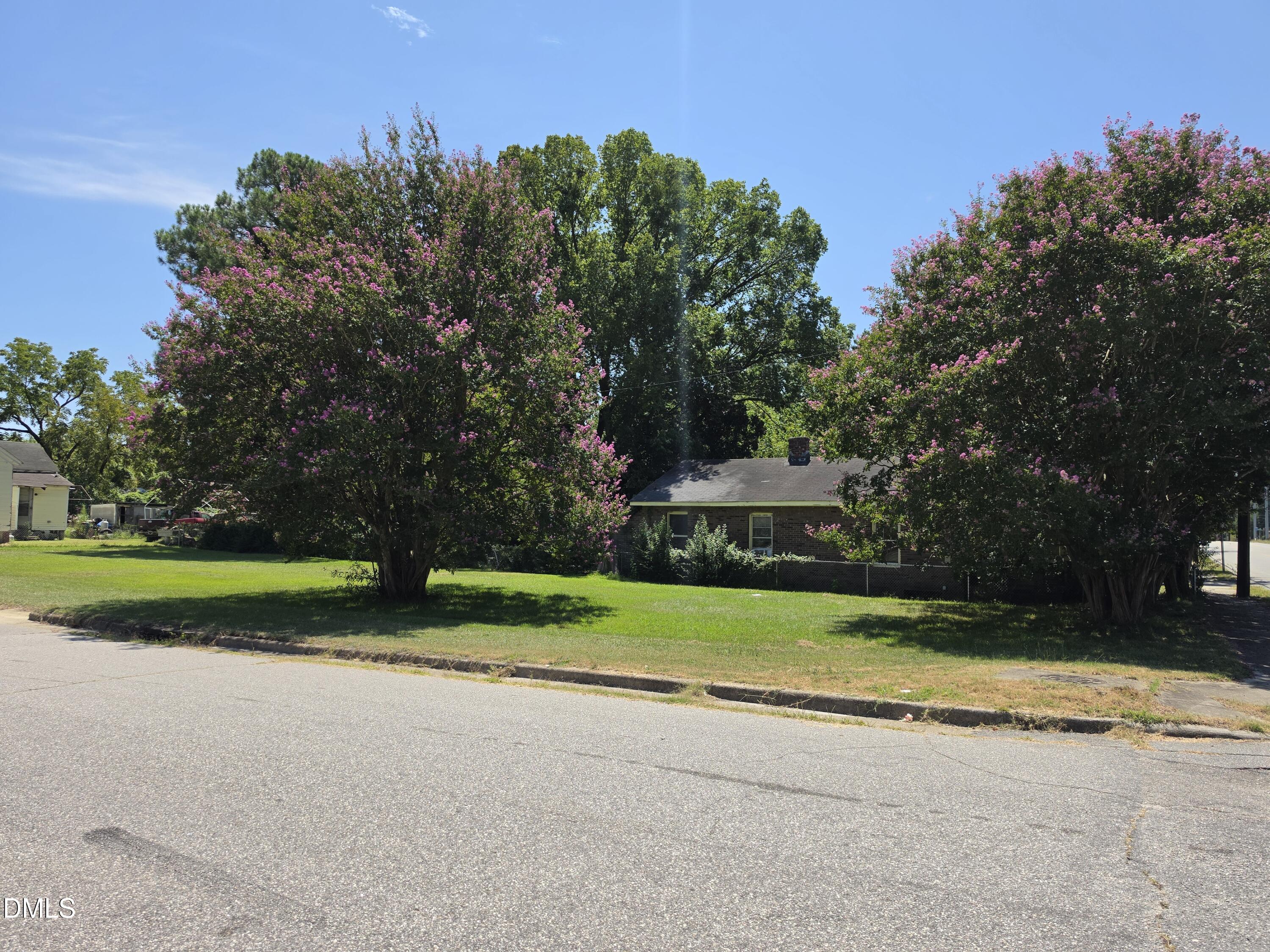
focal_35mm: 23
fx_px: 844
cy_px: 476
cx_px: 635
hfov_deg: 73.9
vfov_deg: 58.9
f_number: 1.4
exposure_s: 1/5294
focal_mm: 6.5
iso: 64
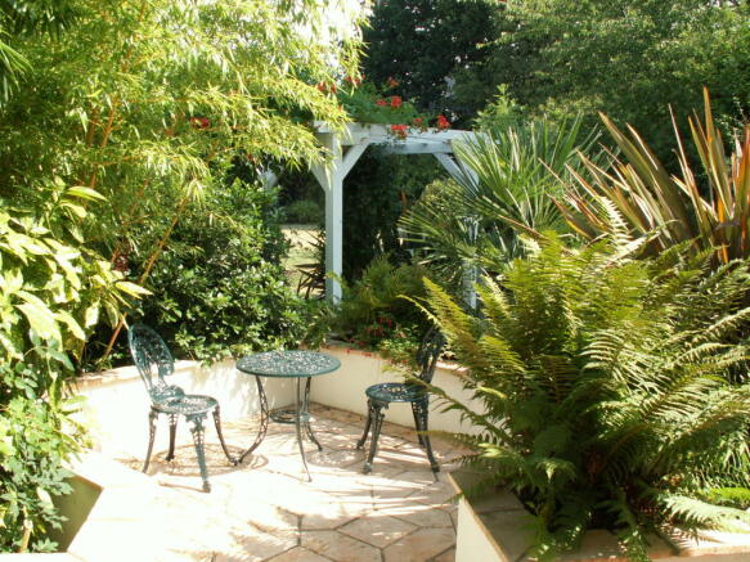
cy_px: 281
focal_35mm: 35
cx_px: 375
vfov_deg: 40.7
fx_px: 758
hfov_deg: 52.6
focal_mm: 5.86
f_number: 5
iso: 50
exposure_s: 1/100
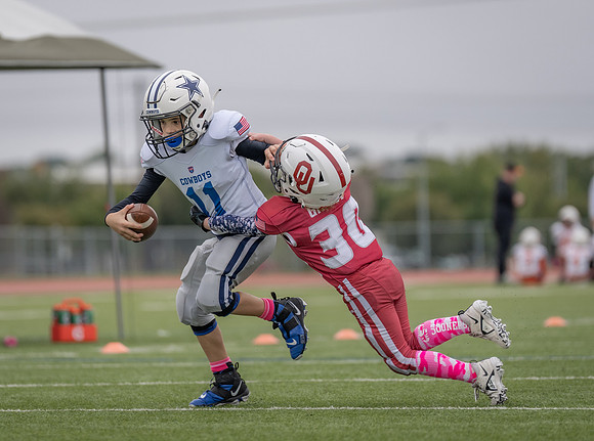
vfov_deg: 3.9
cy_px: 196
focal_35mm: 382
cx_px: 227
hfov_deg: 5.2
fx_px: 6532
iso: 200
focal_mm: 200
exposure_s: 1/1250
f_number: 2.8
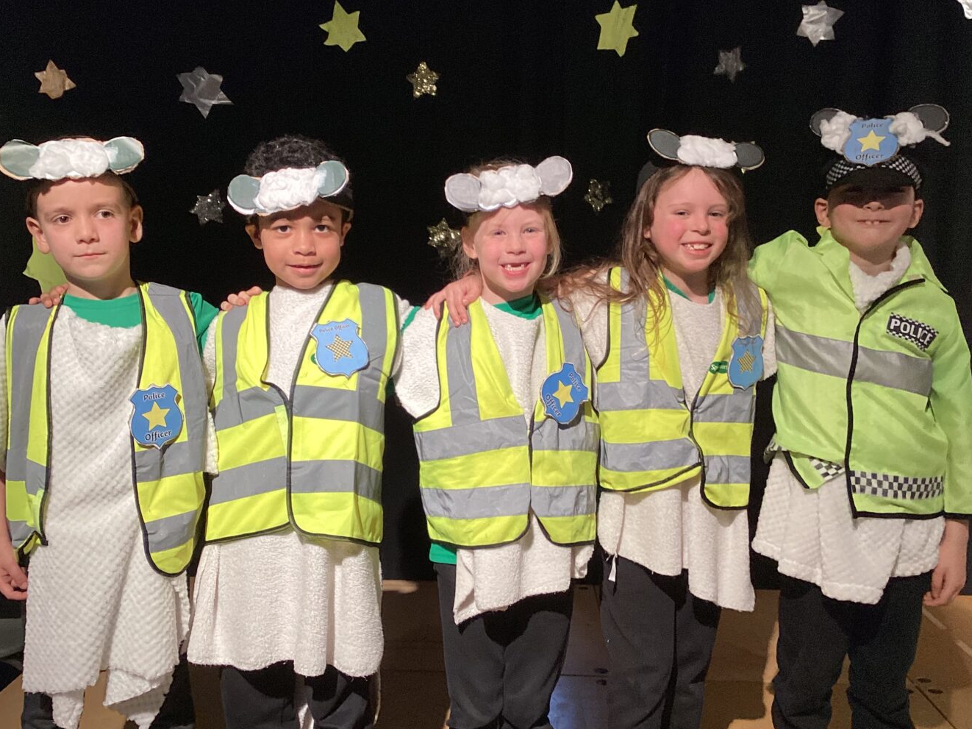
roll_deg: -2.3
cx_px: 486
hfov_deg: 49.0
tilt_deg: -6.0
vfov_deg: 37.7
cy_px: 364
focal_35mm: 38
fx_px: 1067
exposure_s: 1/50
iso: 64
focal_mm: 3.3
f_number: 2.4
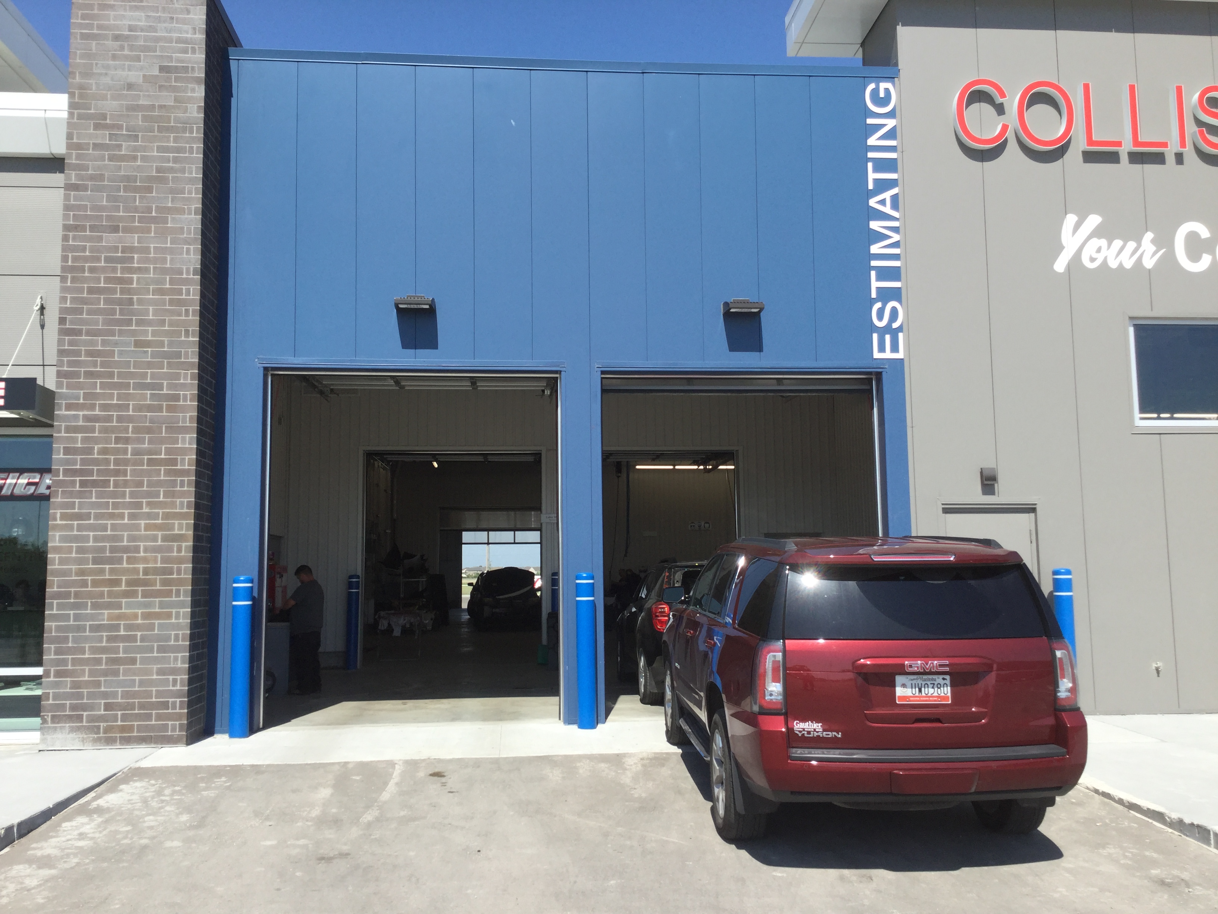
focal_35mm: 31
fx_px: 1091
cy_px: 457
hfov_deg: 58.4
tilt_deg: +3.9
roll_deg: -0.7
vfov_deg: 45.4
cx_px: 609
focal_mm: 3.3
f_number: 2.4
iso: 25
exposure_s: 1/1101
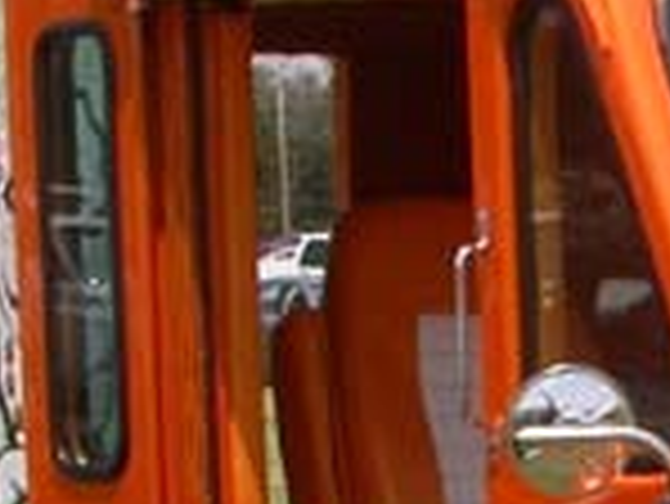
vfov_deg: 7.2
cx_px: 1264
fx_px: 3952
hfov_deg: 9.2
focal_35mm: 204
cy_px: 765
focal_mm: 7.85
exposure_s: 1/321
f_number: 7.5
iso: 100
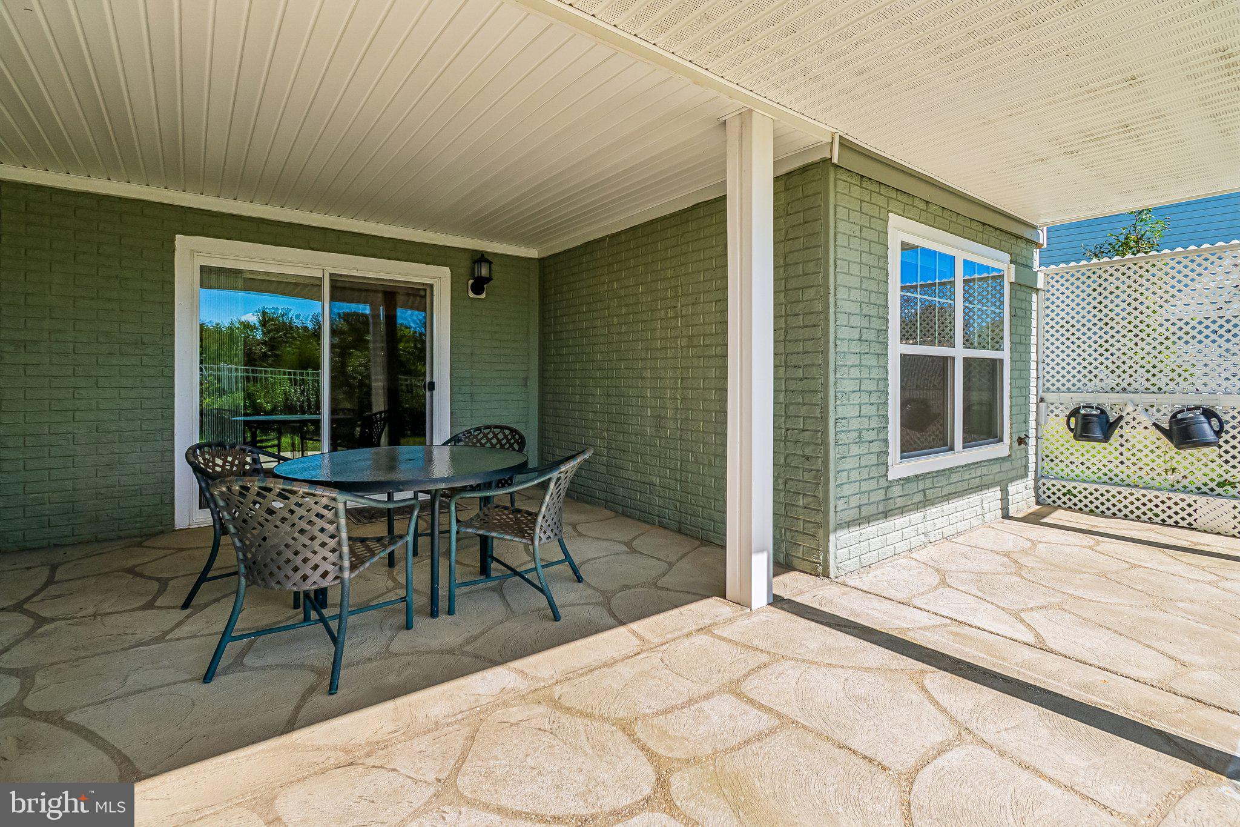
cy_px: 414
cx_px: 620
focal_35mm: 15
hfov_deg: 100.4
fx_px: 517
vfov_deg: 77.3
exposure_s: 1/1000
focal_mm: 10
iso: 400
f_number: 5.6
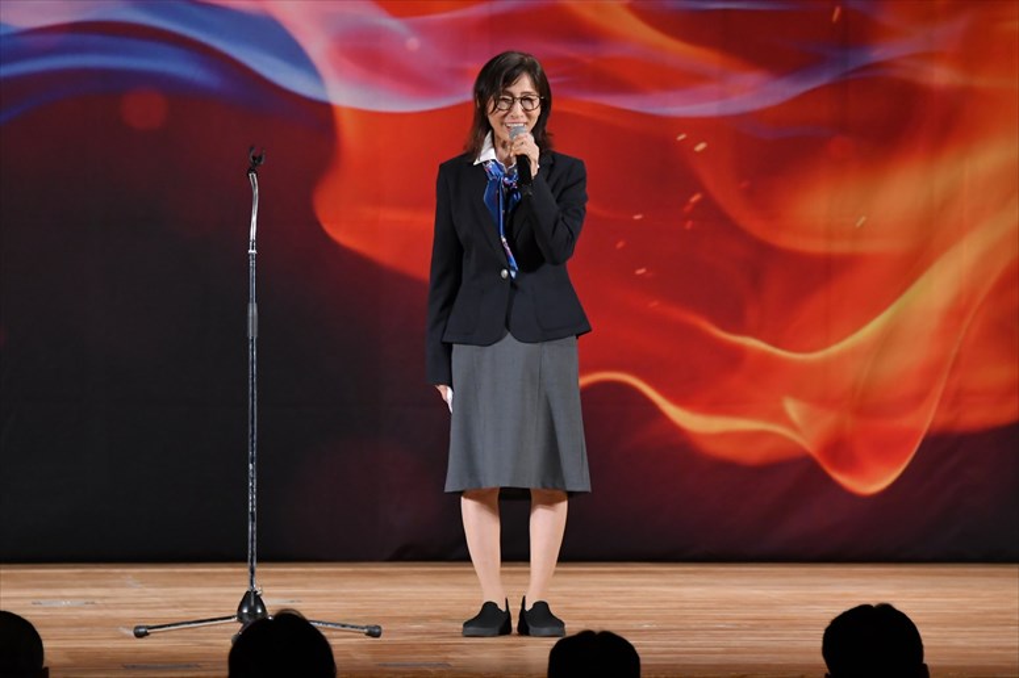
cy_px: 339
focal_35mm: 270
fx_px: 7639
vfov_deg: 5.1
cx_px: 510
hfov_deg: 7.6
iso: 3200
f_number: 5.6
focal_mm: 180
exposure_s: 1/400
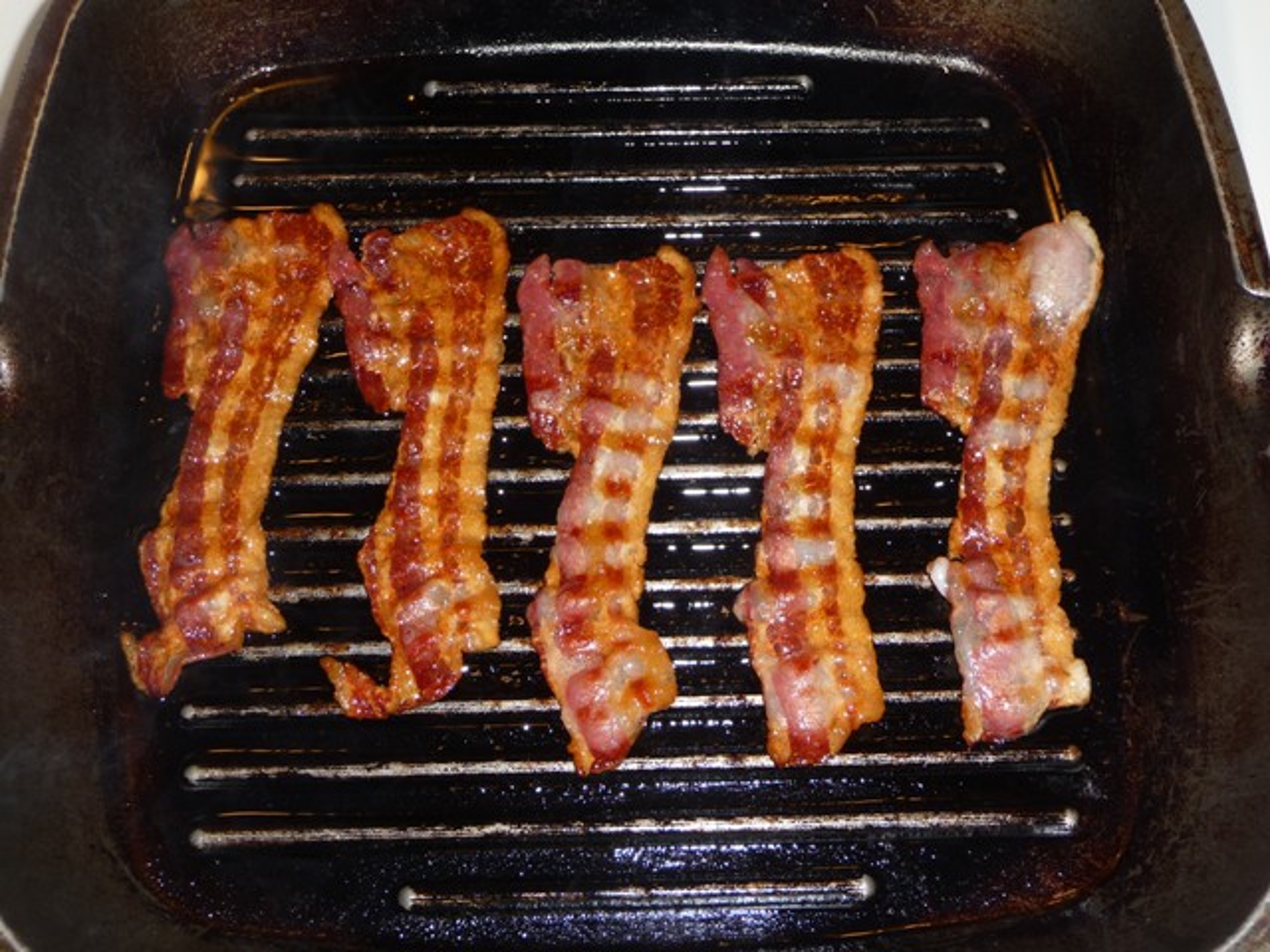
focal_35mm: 48
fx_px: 1761
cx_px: 635
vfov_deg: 30.3
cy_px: 476
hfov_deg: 39.7
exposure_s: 1/30
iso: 100
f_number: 4.2
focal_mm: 8
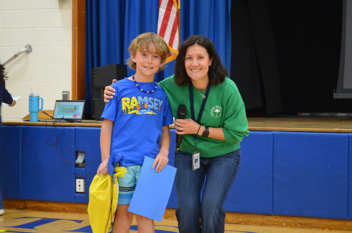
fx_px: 805
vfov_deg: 16.5
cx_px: 176
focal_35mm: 82
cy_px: 116
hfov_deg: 24.7
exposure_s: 1/60
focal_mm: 55
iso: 1600
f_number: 5.6
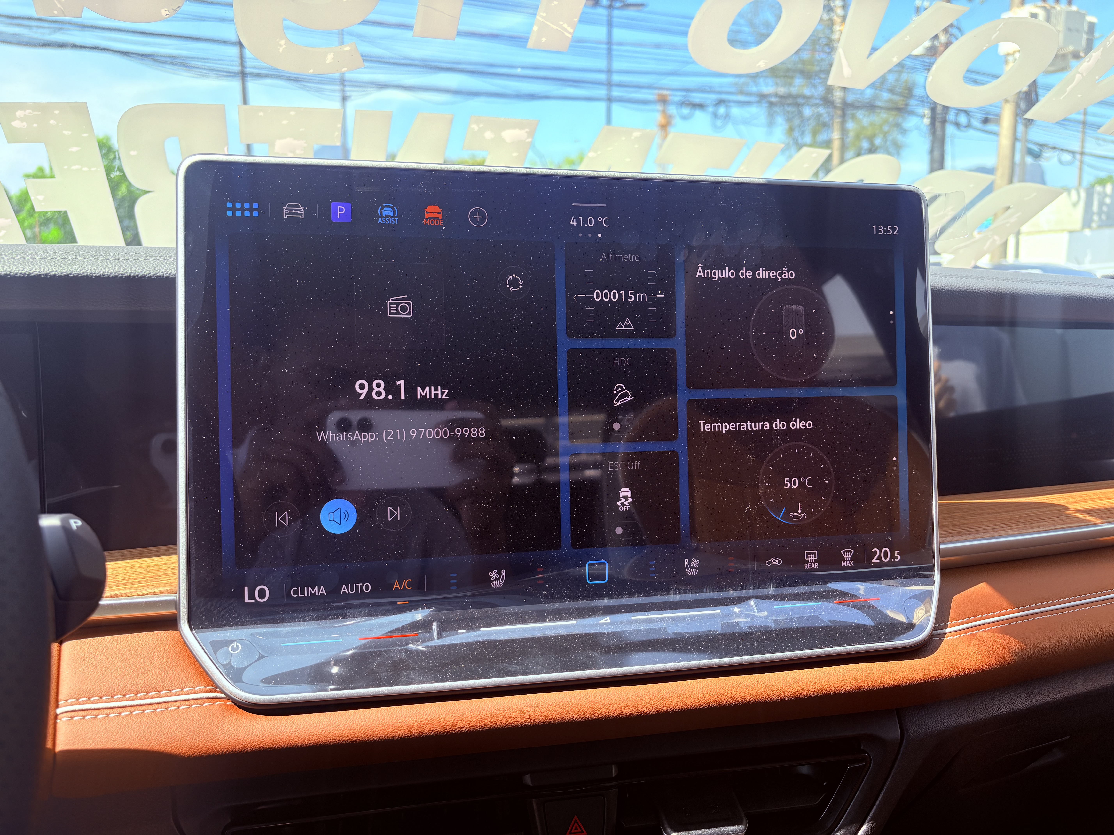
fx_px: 837
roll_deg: +1.0
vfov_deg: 53.1
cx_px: 557
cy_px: 418
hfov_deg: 67.3
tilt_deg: -7.9
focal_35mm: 26
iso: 64
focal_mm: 5.96
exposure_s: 1/399
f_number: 1.6
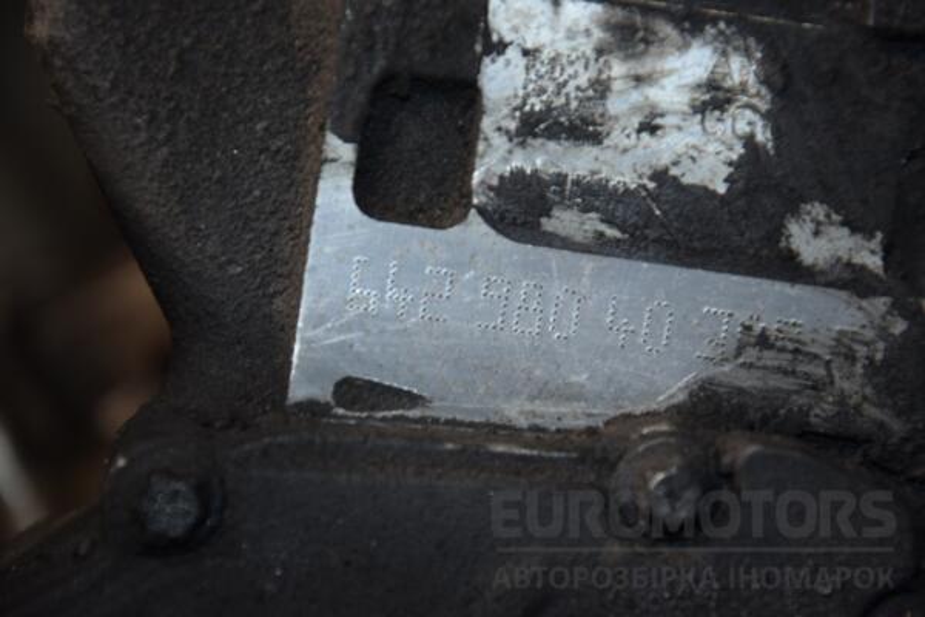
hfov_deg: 13.0
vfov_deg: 8.7
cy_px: 308
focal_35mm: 158
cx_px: 462
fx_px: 4047
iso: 800
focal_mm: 105
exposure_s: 1/60
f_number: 5.6
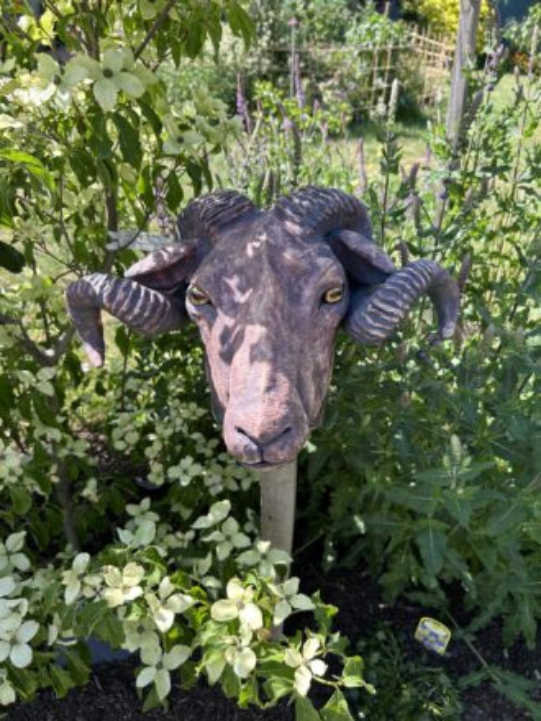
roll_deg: -5.8
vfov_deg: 67.3
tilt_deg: -35.0
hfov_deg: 53.1
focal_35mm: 26
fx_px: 542
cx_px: 270
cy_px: 360
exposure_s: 1/827
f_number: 1.5
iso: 50
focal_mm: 5.7
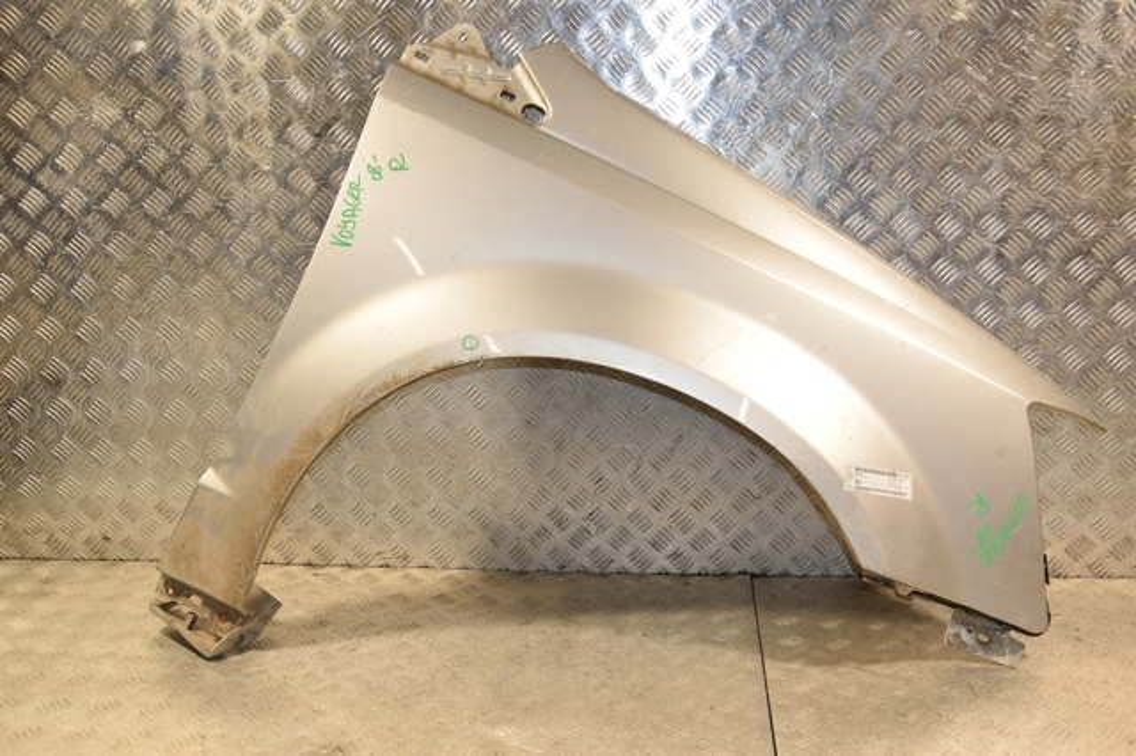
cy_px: 378
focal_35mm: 38
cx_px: 568
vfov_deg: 35.5
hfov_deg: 51.3
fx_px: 1183
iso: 800
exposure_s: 1/200
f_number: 6.3
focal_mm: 25
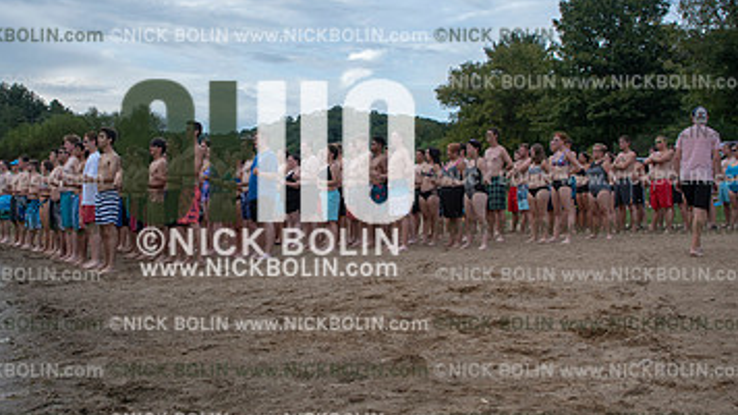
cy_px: 179
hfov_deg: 48.8
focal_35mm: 41
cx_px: 267
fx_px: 802
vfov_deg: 29.0
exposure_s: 1/1600
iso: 160
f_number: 3.2
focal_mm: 24
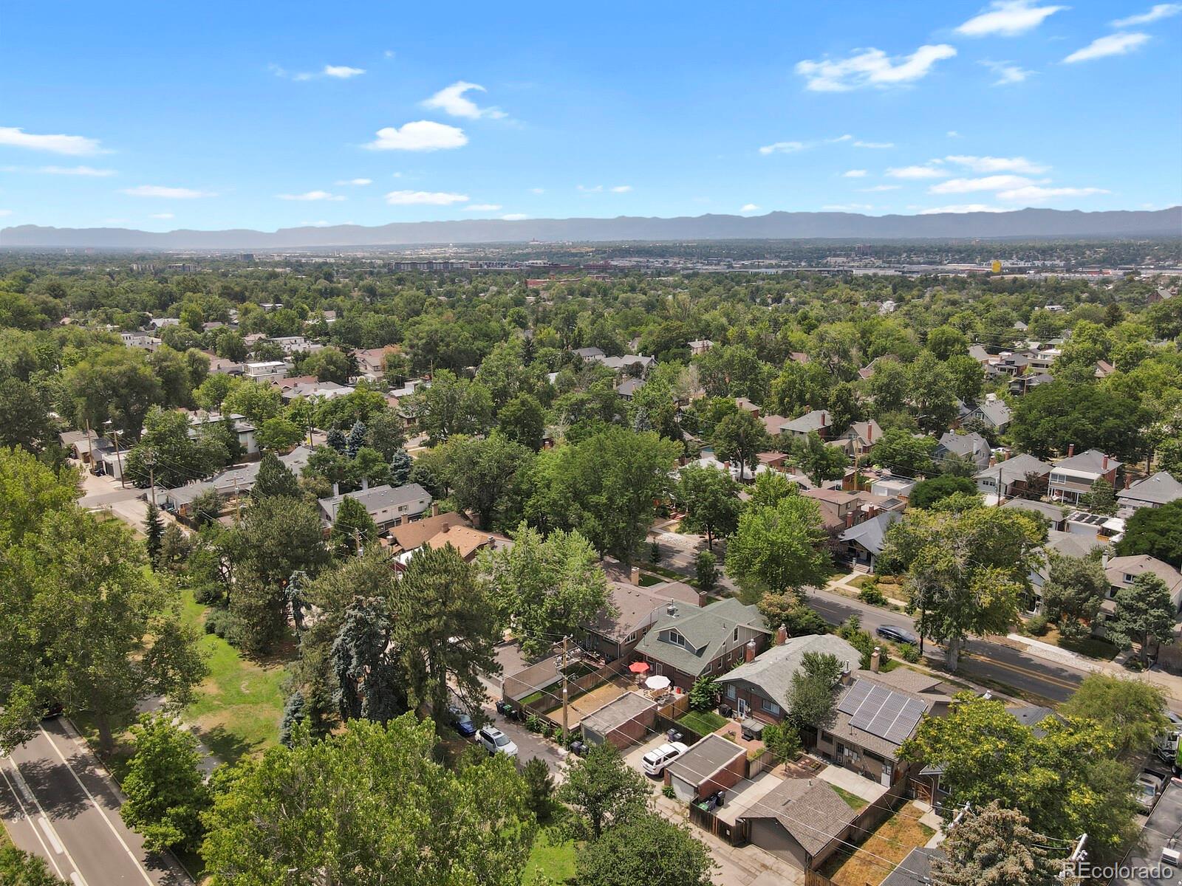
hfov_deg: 71.6
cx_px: 591
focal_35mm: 24
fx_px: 820
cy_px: 443
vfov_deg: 56.8
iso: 100
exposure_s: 1/400
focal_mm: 4.5
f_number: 2.8
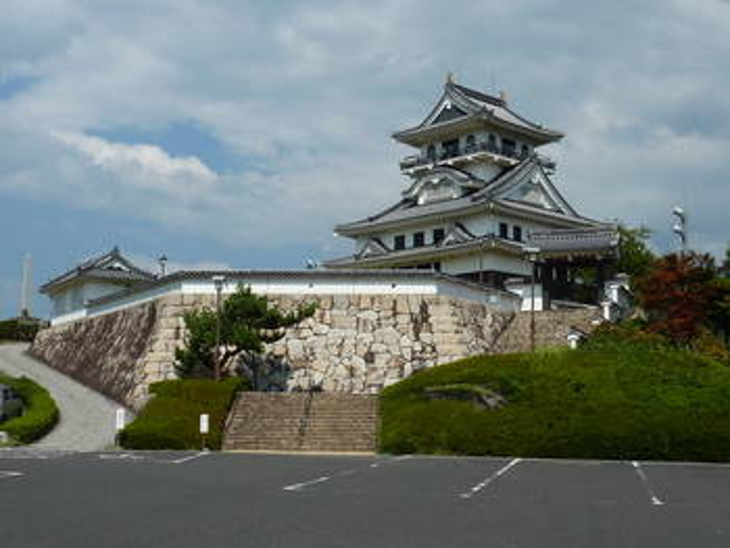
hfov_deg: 39.6
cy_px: 274
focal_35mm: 48
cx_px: 365
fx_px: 1013
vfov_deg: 30.3
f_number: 5.6
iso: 80
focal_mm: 4.4
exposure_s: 1/640
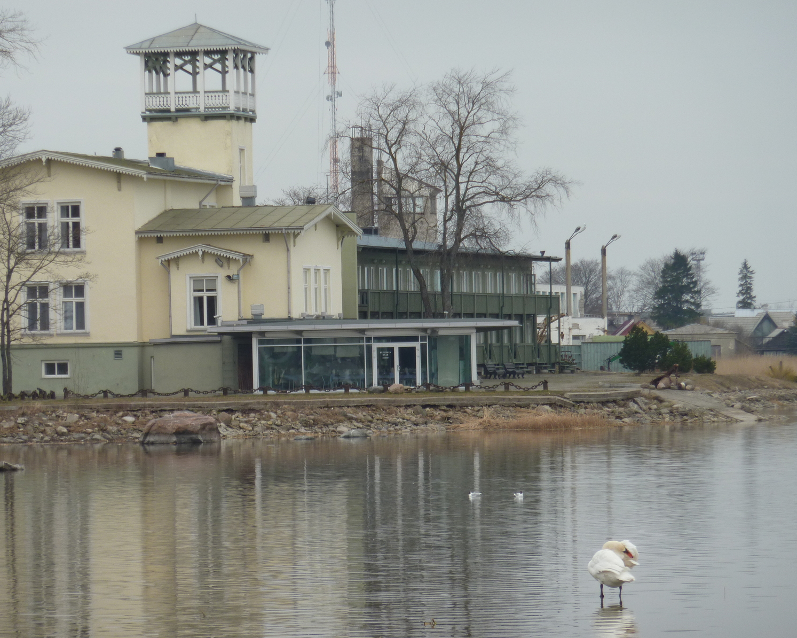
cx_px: 374
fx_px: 6415
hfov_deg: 7.1
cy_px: 318
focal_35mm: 272
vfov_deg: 5.7
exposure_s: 1/320
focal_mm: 42.6
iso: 80
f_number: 4.7
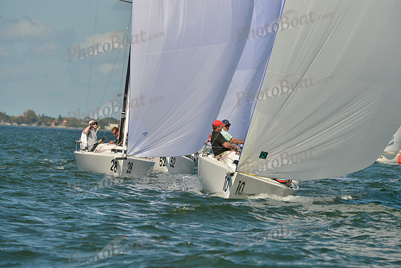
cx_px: 200
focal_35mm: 360
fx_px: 4011
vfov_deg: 3.8
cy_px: 134
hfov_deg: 5.7
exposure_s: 1/1000
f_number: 11
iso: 280
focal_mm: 360
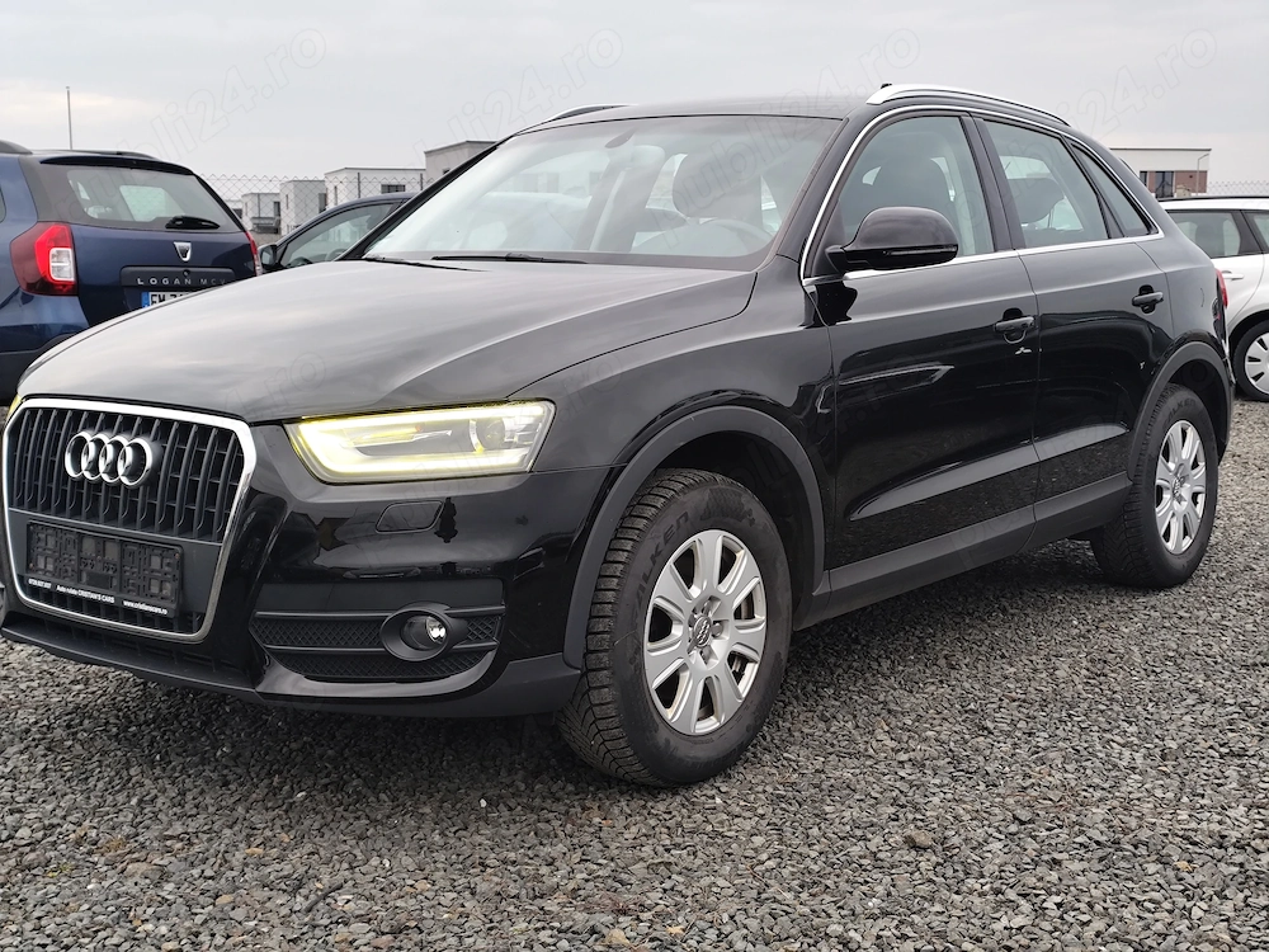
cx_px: 634
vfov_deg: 31.5
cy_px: 476
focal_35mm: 46
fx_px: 1686
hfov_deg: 41.2
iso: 200
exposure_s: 1/50
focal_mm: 6.19
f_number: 1.65
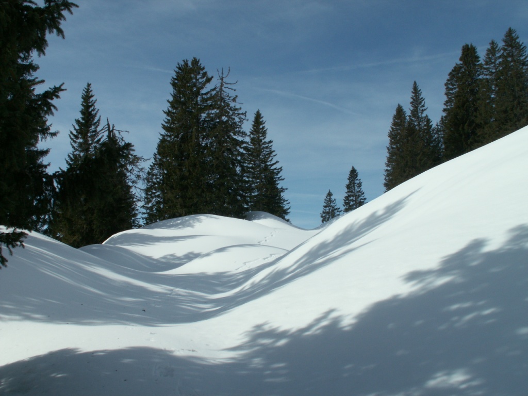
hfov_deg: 52.6
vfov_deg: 40.7
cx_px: 264
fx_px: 534
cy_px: 198
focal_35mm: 35
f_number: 8
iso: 50
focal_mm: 5.86
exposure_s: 1/400
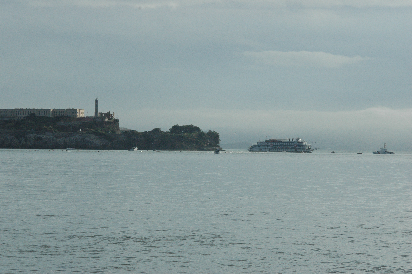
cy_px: 137
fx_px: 1749
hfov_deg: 13.4
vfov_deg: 9.0
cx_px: 206
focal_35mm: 153
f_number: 11
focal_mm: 102
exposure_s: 1/2000
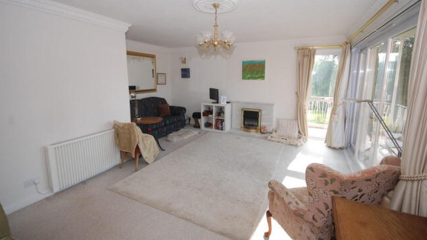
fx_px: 181
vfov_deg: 66.7
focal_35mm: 16
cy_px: 101
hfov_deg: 99.4
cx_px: 214
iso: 200
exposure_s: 1/80
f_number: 4.5
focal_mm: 10
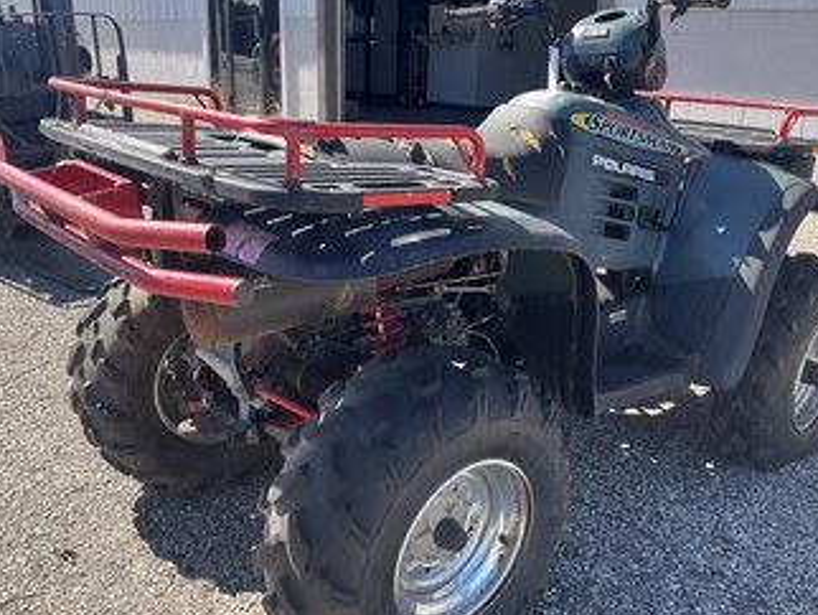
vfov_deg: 39.7
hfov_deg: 51.3
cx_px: 424
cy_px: 330
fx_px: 851
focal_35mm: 36
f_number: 1.8
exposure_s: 1/509
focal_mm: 3
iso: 25
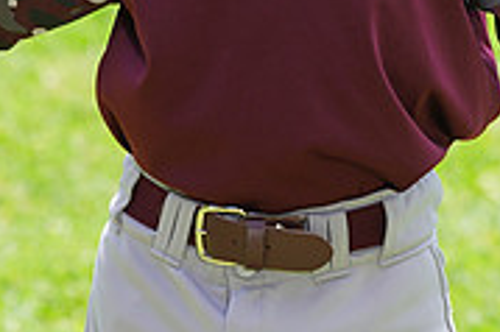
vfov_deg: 2.0
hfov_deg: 3.0
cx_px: 246
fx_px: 9685
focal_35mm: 698
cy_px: -153
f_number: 8
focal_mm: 215
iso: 200
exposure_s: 1/160
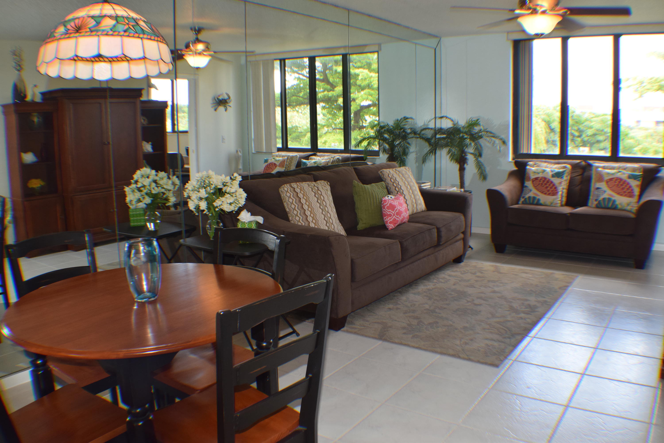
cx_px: 332
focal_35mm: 36
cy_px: 222
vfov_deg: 36.9
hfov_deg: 53.1
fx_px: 664
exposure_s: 1/125
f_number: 5.6
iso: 640
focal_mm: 24
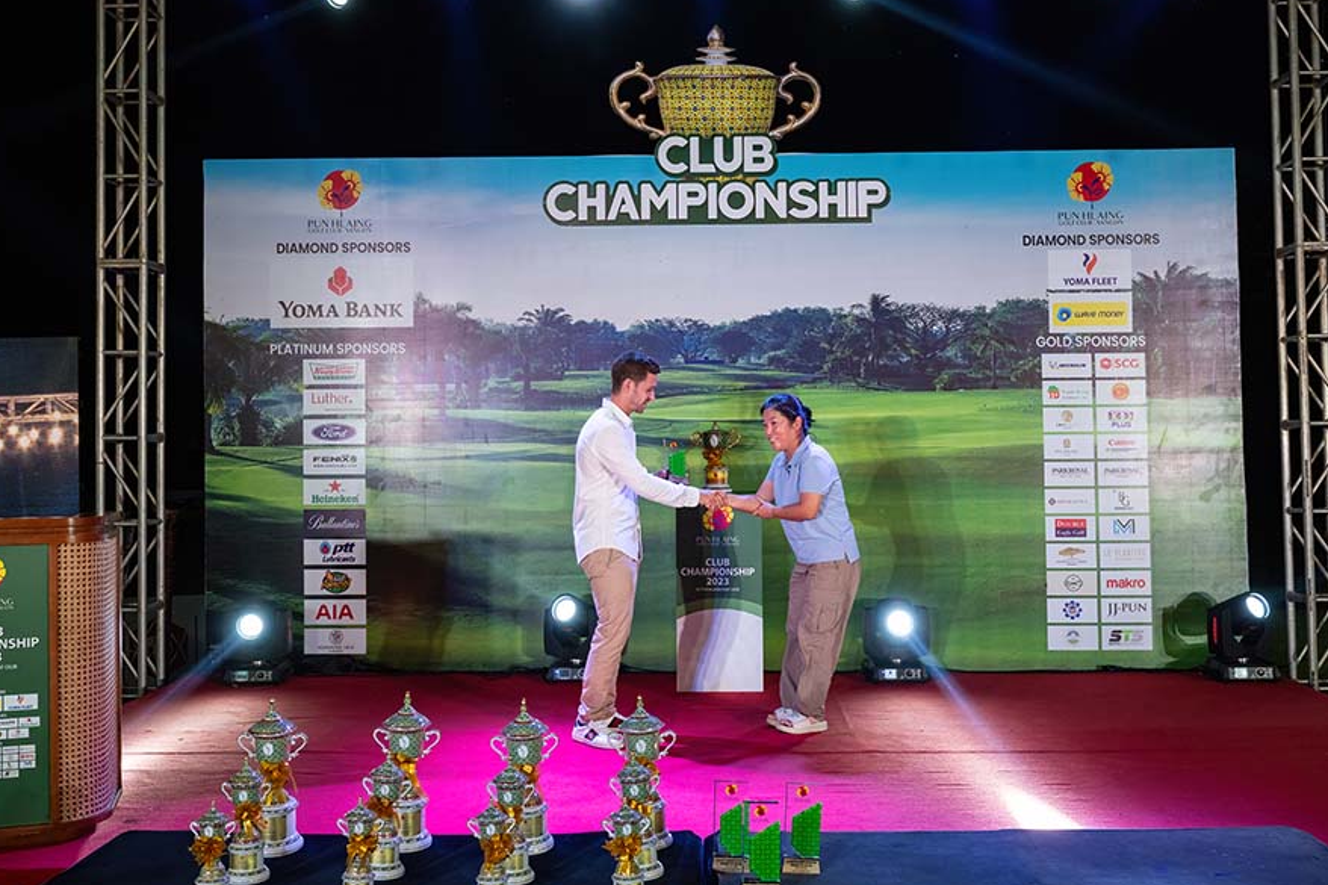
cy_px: 422
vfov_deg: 37.8
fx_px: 1291
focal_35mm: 35
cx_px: 684
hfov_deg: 54.4
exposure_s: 1/200
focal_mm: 32
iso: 1100
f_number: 6.3
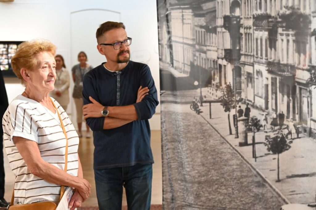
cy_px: 105
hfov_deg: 26.7
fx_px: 667
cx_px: 158
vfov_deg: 17.9
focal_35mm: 76
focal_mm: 76
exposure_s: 1/320
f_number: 6
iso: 10000
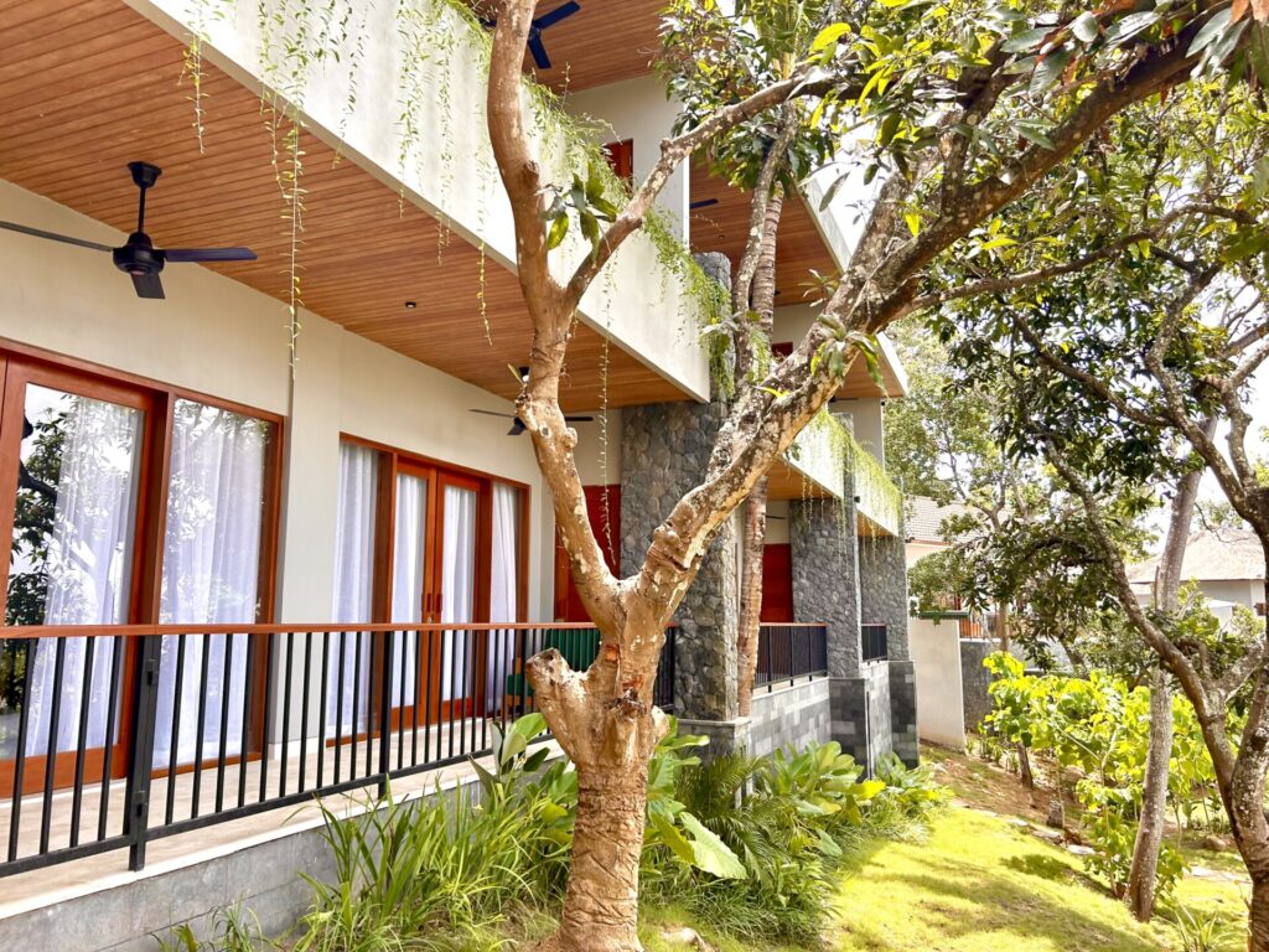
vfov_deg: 53.1
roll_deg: +0.0
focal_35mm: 26
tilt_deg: +9.0
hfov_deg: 67.3
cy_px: 476
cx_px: 634
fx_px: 953
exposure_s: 1/521
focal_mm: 5.7
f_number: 1.5
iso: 50
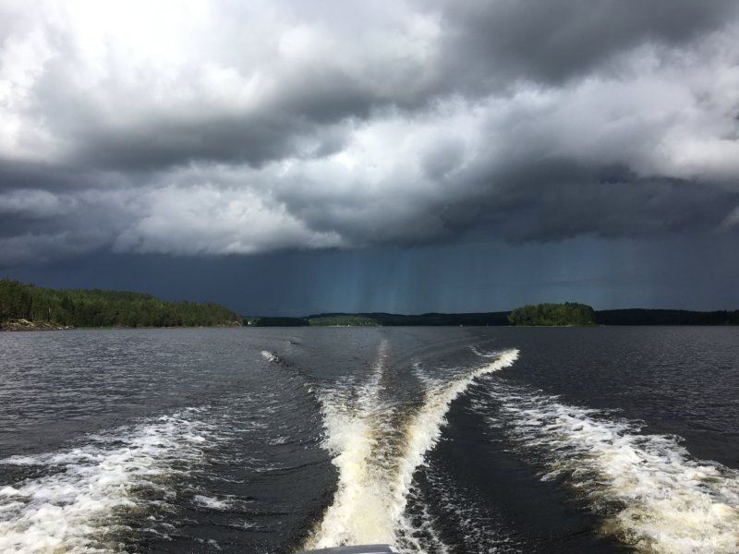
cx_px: 370
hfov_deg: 61.7
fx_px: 619
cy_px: 277
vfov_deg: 48.2
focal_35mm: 29
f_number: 2.2
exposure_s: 1/2849
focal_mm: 4.15
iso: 25
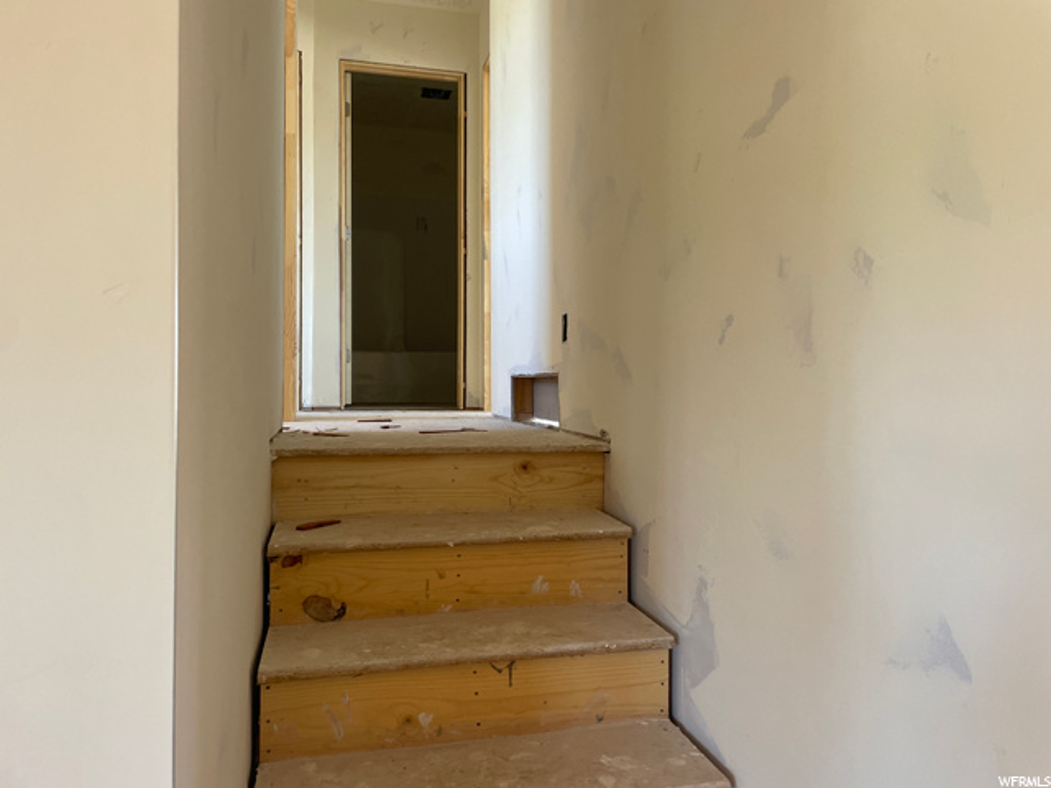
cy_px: 394
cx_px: 526
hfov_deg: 67.3
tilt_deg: +1.0
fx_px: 789
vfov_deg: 53.1
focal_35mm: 26
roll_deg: +0.5
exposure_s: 1/115
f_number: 1.6
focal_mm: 4.2
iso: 125
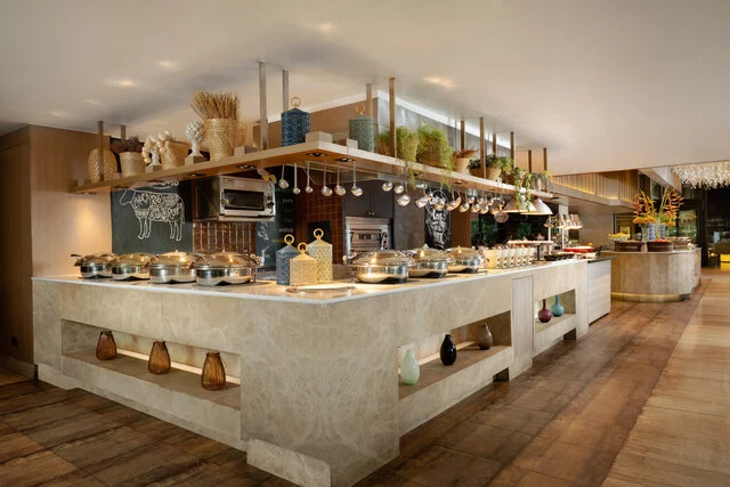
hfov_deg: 71.5
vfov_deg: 51.3
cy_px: 244
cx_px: 365
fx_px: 507
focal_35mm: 25
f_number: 8
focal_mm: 25
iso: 100
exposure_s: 1/2
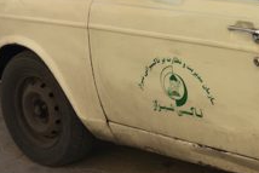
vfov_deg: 12.6
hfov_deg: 17.2
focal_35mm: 108
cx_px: 382
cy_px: 10
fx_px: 777
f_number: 2.2
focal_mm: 4.15
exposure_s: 1/785
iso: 25
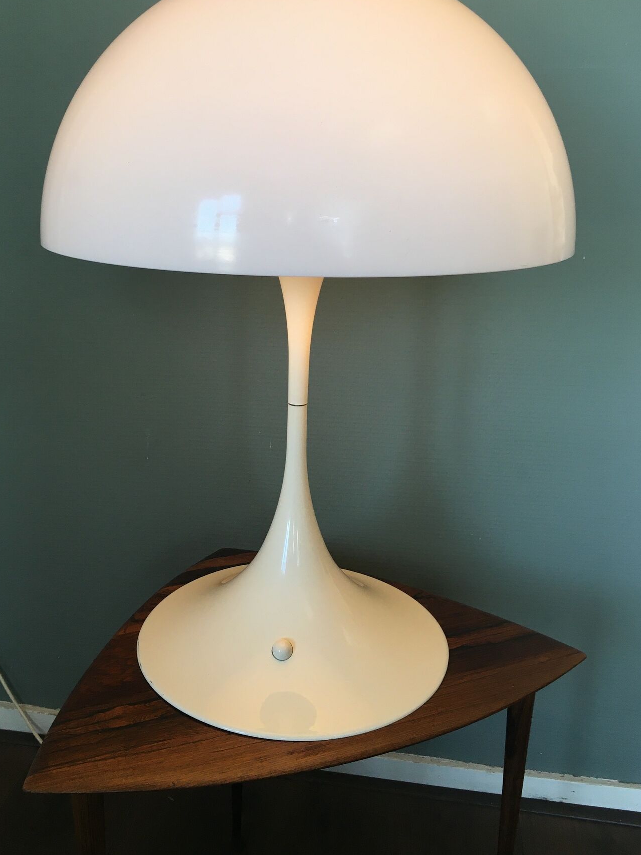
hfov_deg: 41.7
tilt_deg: -14.1
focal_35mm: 34
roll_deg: -1.8
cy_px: 374
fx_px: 840
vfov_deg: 53.8
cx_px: 280
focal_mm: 4.15
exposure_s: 1/40
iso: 25
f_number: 2.2
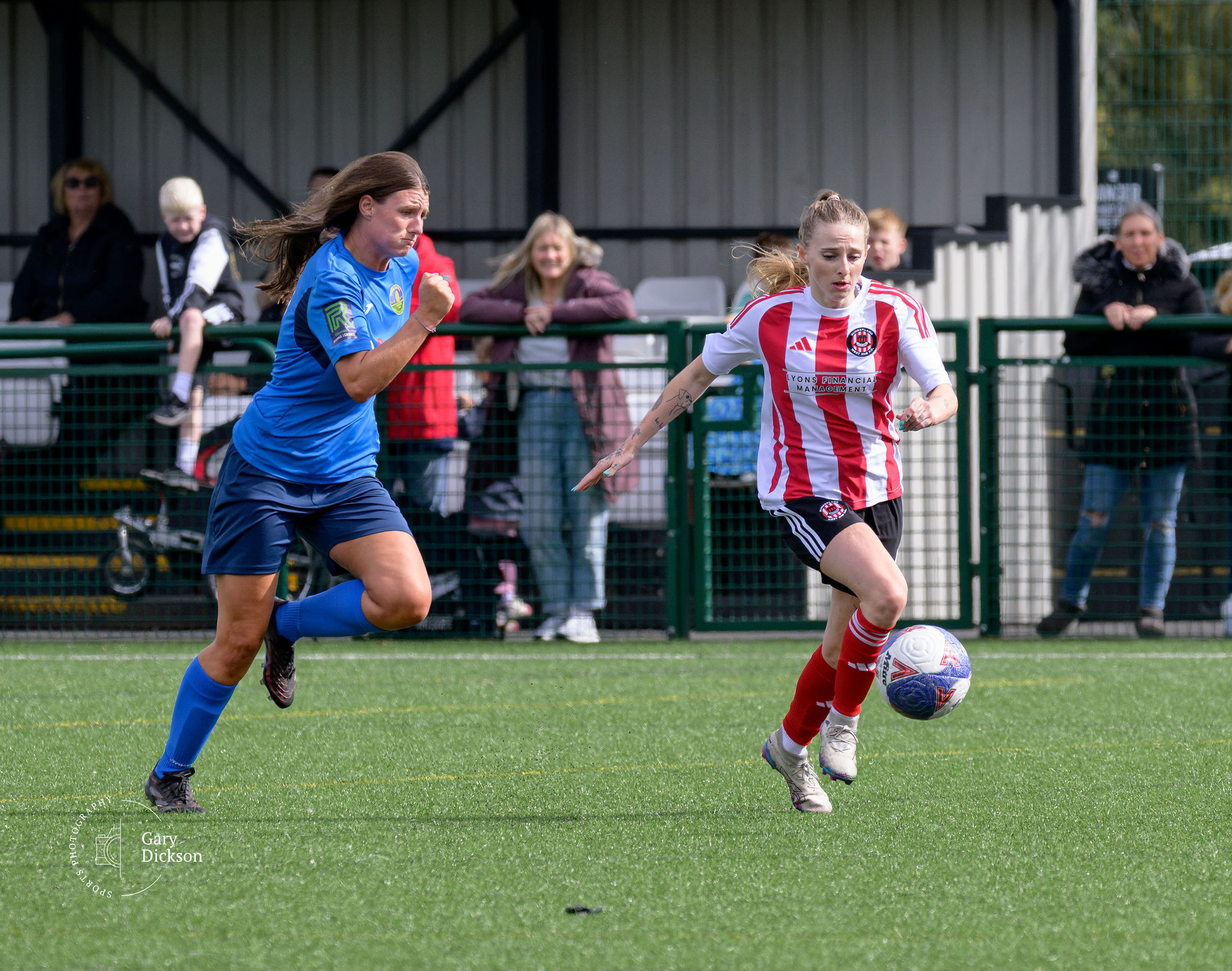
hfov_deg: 3.5
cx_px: 798
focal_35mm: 559
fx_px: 20283
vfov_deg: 2.7
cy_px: 296
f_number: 5
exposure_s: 1/4000
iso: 1250
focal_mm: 240
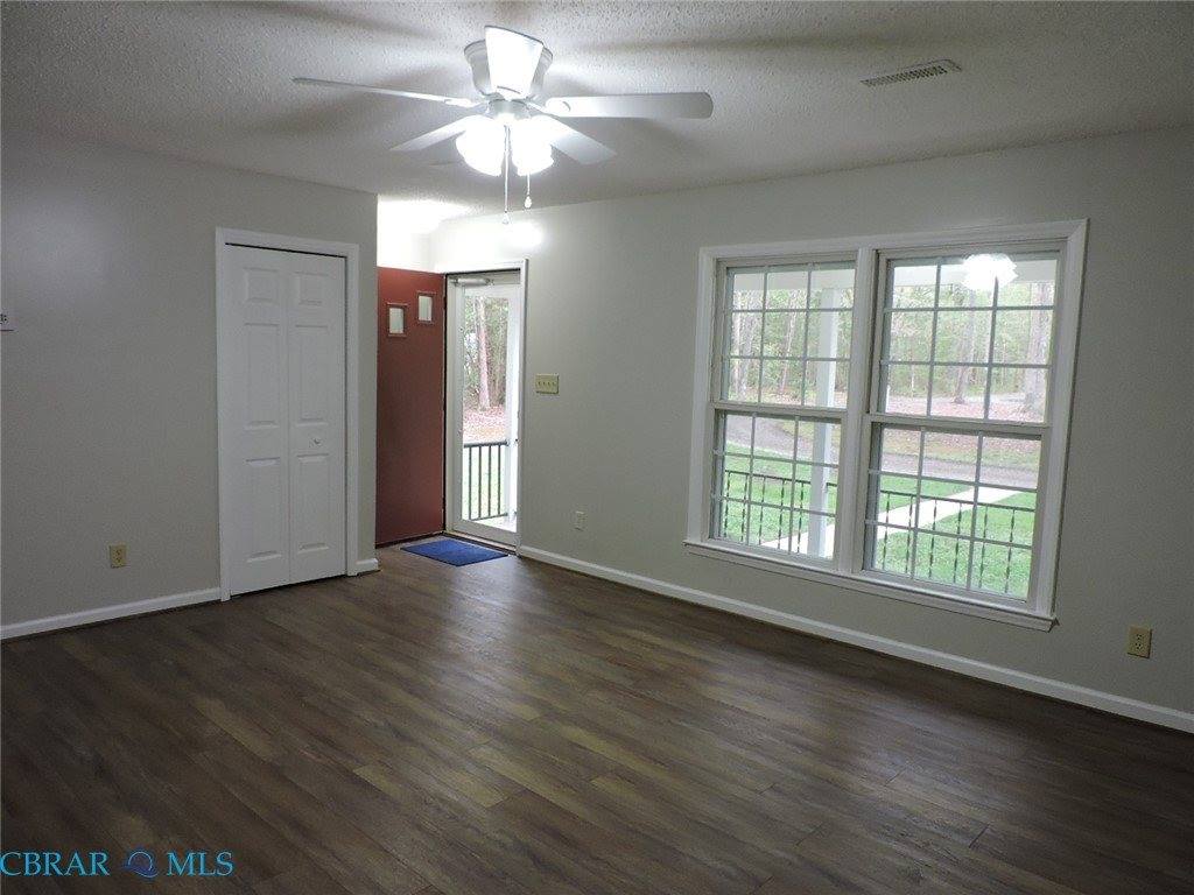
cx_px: 597
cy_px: 448
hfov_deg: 71.6
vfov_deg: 56.8
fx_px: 828
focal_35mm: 24
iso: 220
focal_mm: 4.3
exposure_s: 1/30
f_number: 3
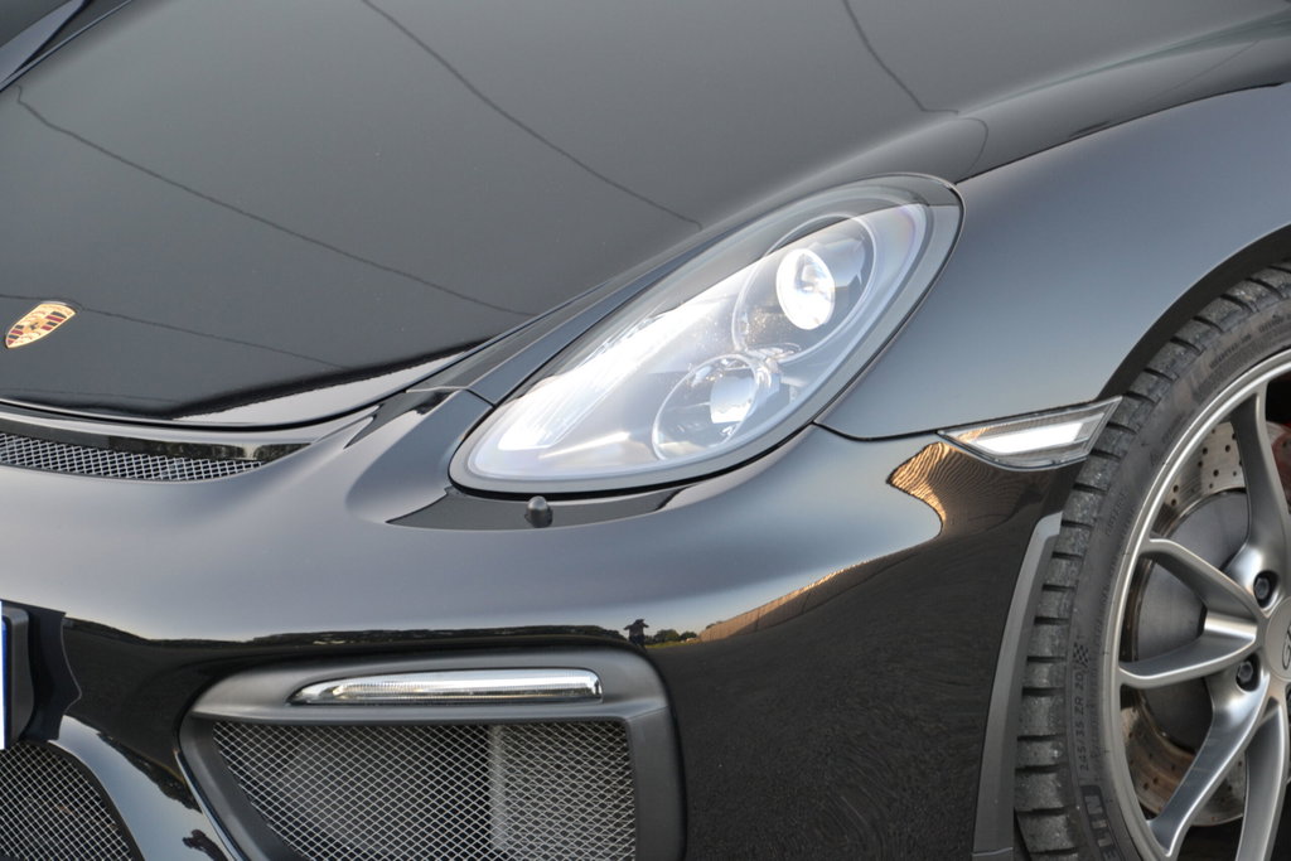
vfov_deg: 10.2
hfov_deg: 15.2
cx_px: 646
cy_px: 430
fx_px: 4842
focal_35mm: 135
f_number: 5.6
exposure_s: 1/60
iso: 450
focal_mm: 90
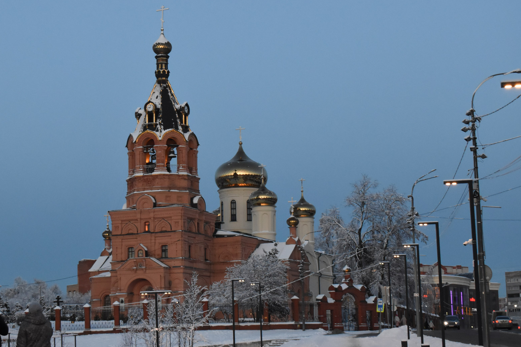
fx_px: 1143
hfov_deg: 25.6
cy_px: 162
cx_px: 184
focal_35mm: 79
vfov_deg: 17.3
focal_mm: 40
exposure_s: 1/200
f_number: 7.1
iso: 2500
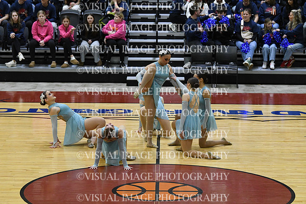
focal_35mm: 153
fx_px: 1301
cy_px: 102
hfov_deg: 13.4
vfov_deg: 9.0
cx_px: 153
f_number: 4
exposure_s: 1/500
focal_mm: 102
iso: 5000
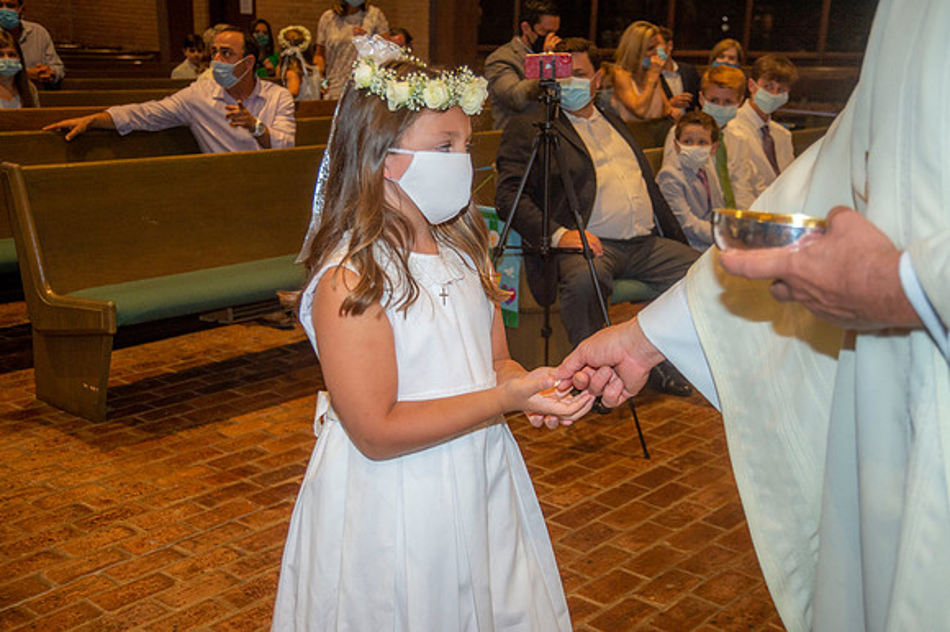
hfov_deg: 41.1
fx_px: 1266
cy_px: 316
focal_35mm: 48
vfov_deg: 28.0
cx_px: 475
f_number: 5.6
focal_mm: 48
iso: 1600
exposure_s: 1/200
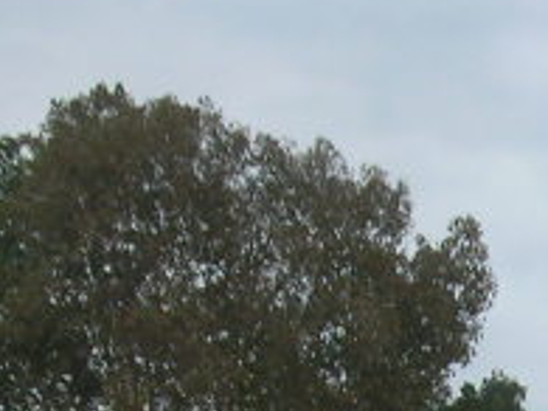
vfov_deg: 7.3
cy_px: 681
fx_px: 3164
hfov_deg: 9.4
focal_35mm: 200
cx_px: 986
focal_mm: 6.3
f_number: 3.2
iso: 50
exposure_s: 1/83.4
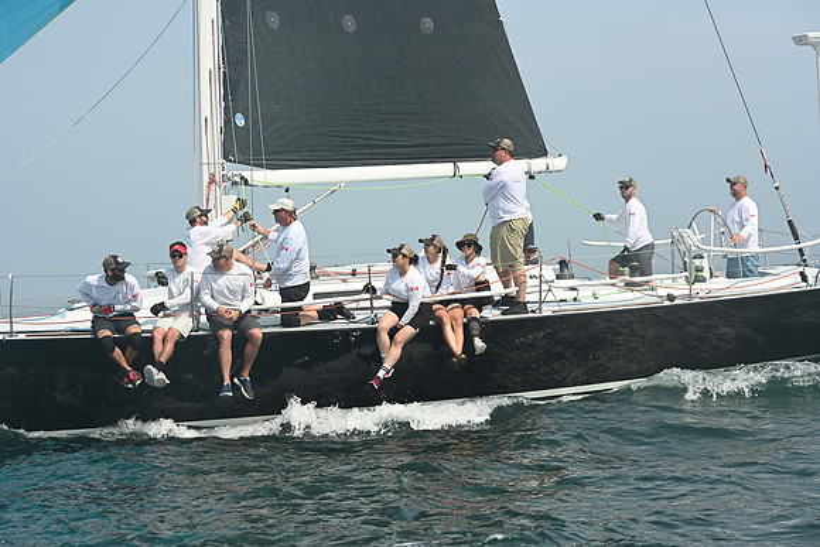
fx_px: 1595
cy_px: 274
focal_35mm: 70
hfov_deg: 28.8
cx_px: 410
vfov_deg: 19.5
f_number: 7.1
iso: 320
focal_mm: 70
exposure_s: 1/1250
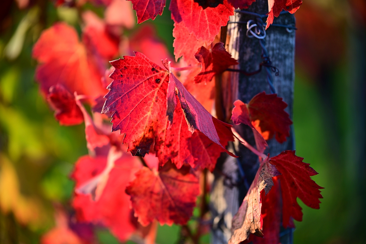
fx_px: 1525
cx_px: 183
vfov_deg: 9.1
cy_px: 122
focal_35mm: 150
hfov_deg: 13.7
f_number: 2.8
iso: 110
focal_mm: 150
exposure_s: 1/160
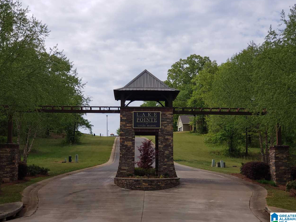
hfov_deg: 36.2
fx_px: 453
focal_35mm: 53
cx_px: 148
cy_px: 110
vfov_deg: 27.5
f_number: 2.4
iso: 32
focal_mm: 6
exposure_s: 1/1070
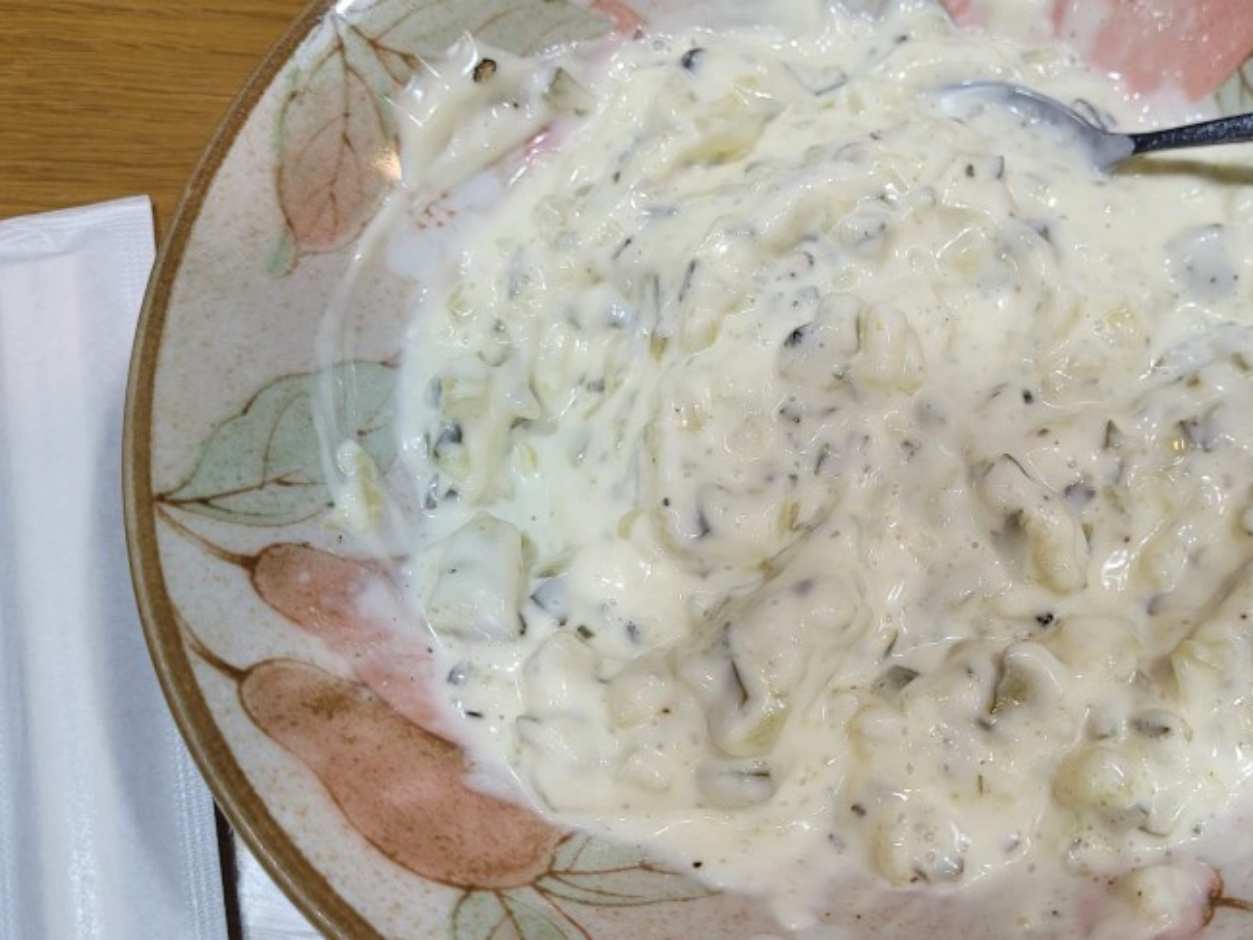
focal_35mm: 41
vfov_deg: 35.1
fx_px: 1484
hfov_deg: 44.9
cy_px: 463
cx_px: 869
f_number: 1.8
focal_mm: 5.4
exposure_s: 1/120
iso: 125
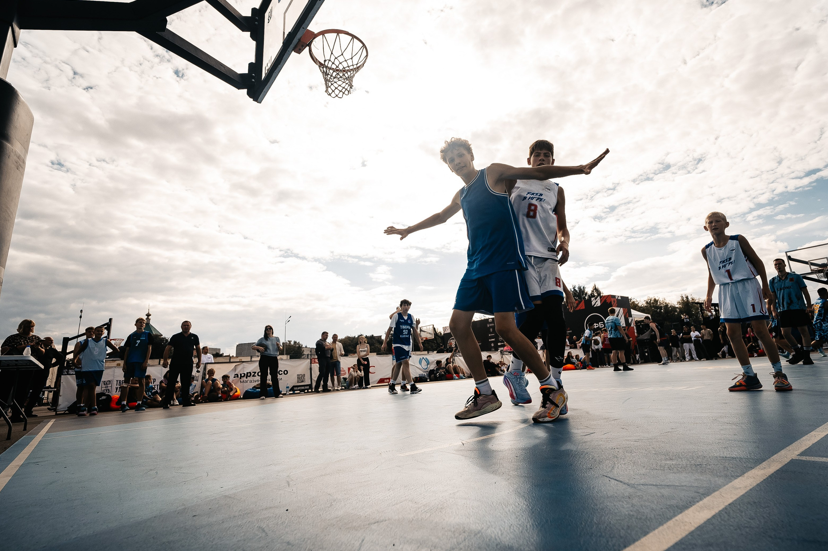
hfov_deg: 89.9
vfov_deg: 67.3
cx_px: 444
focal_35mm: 18
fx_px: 414
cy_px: 259
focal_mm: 16
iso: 400
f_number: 3.5
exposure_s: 1/6400
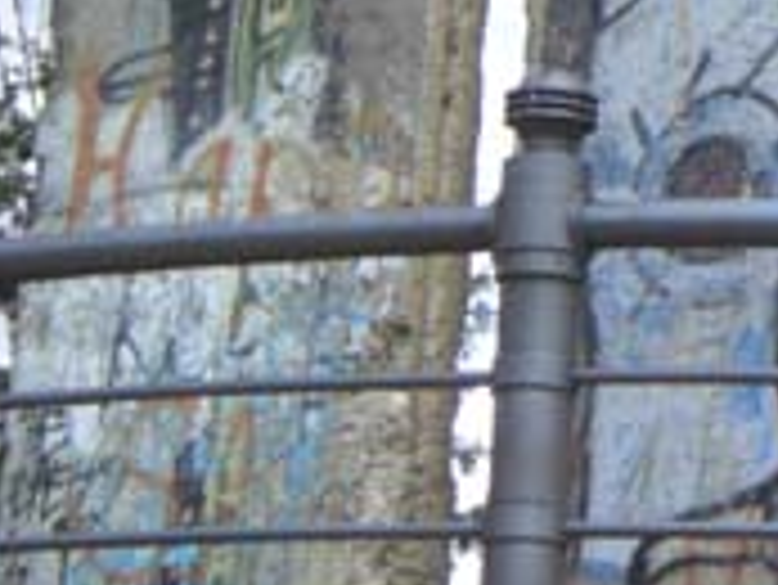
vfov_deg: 5.0
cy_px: 68
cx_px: 859
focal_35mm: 296
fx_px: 6657
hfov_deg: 6.7
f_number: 8.3
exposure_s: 1/200
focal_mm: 18.6
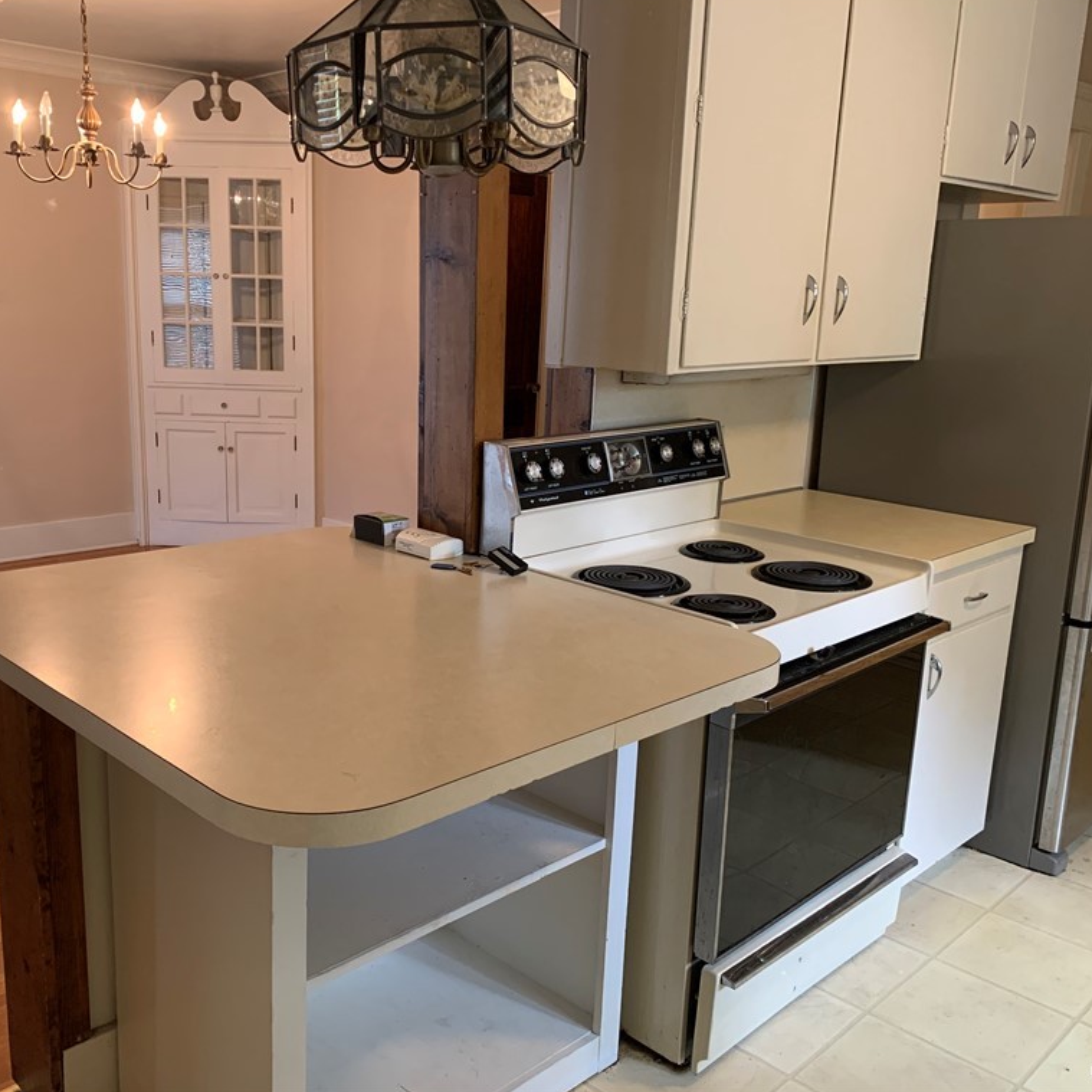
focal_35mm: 31
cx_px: 452
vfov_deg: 52.5
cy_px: 542
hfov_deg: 52.3
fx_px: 1106
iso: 200
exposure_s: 1/60
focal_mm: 4.25
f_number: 1.8
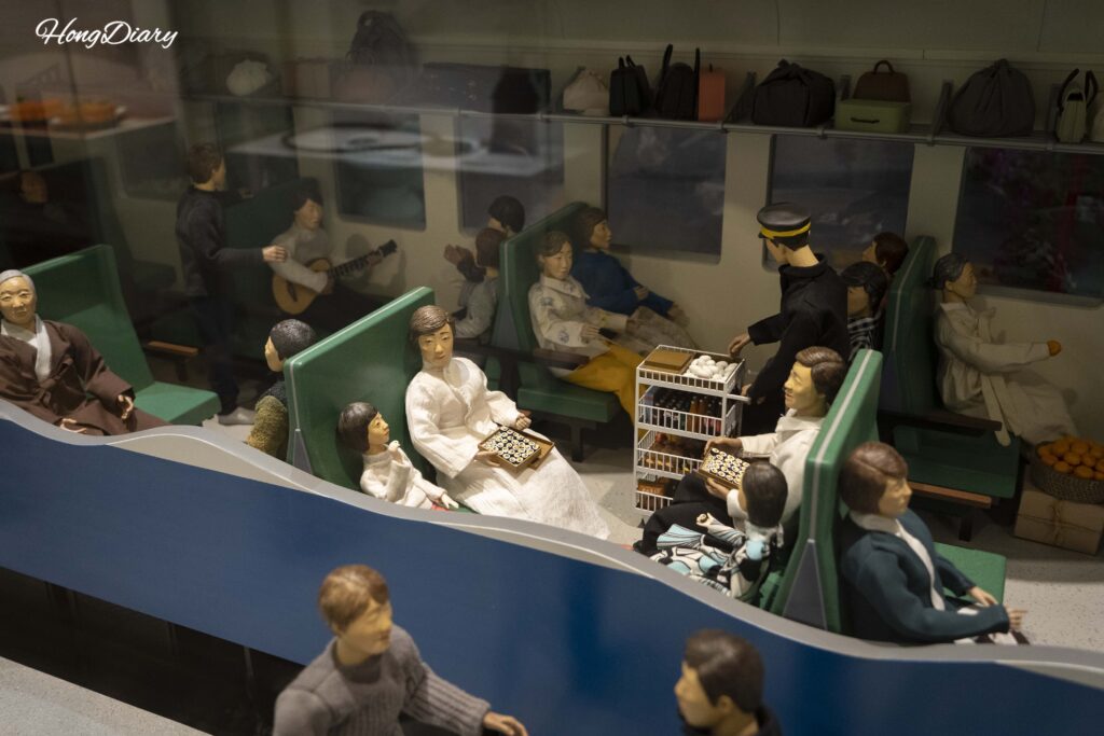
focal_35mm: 34
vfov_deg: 38.9
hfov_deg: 55.8
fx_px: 1043
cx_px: 552
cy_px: 368
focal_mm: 34
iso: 5000
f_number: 5
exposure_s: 1/160
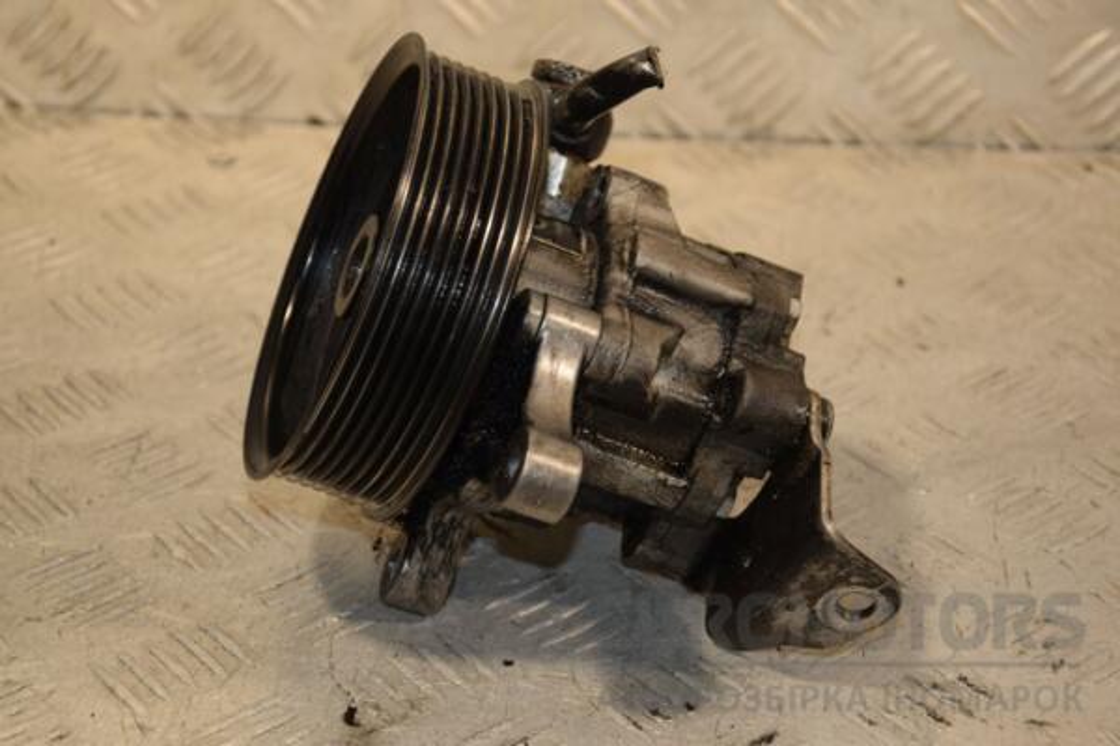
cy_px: 373
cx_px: 560
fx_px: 2426
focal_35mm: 78
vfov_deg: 17.5
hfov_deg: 26.0
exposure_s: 1/200
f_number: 5
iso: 800
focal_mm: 52
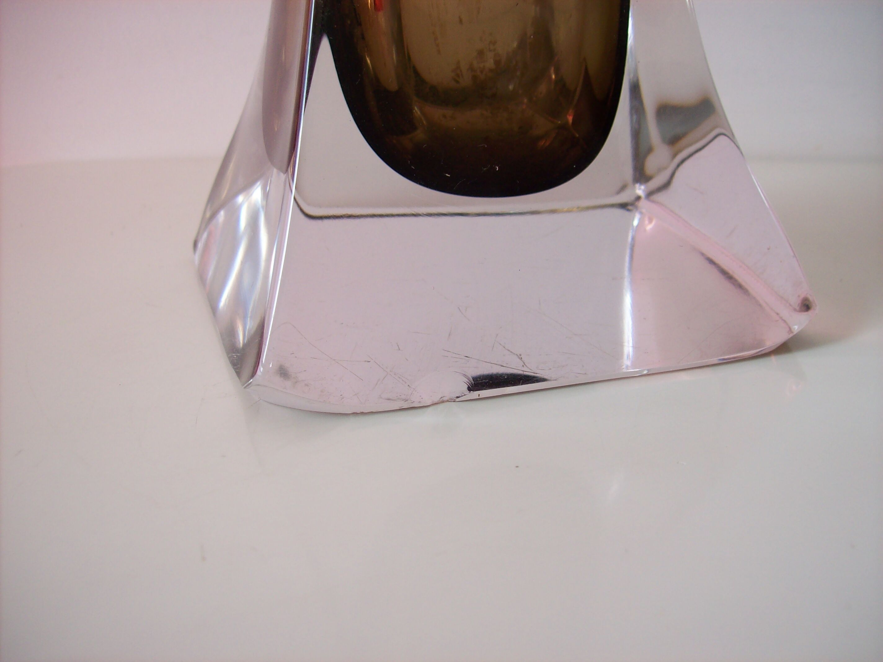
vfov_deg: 39.6
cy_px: 331
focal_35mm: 36
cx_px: 442
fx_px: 918
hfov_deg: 51.4
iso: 80
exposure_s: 1/64
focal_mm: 6
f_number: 2.7
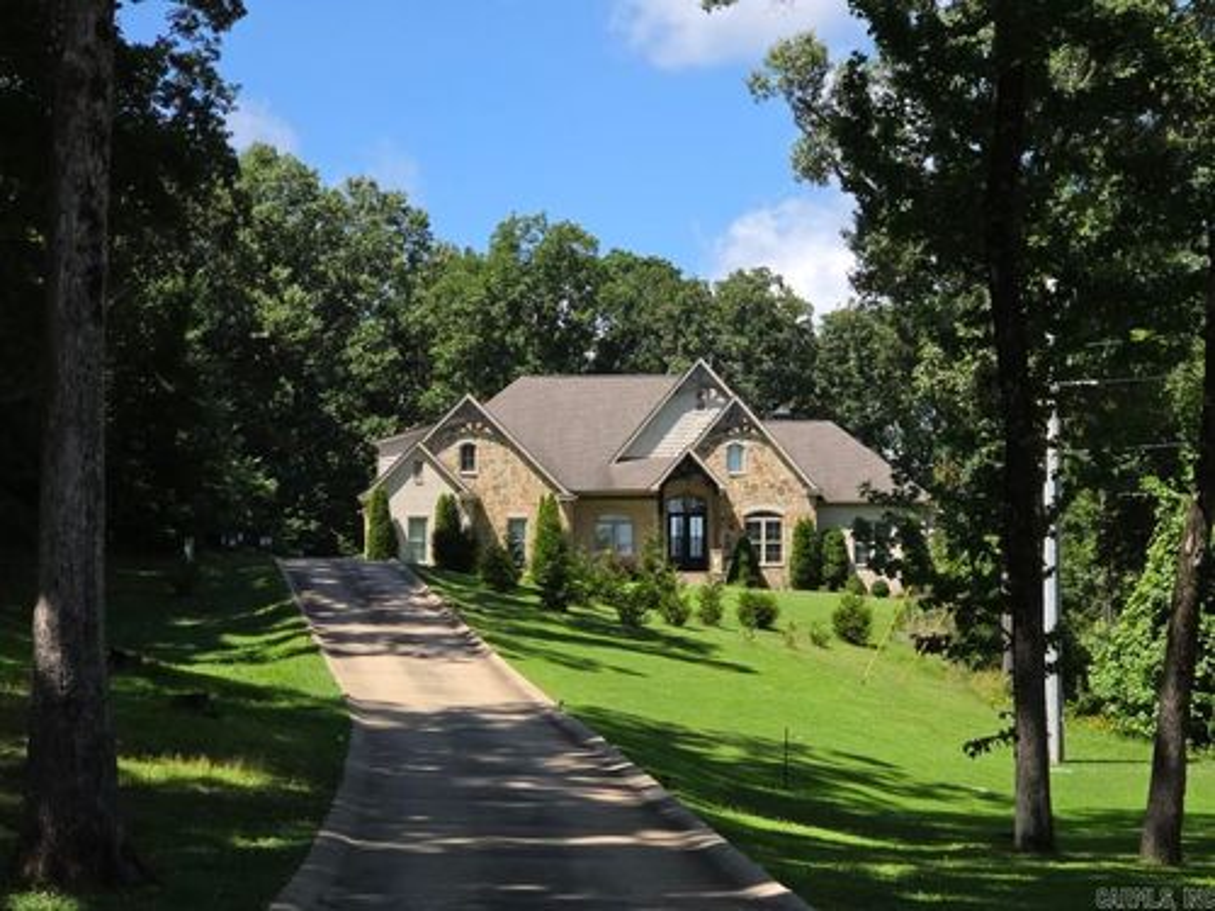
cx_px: 608
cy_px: 456
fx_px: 2422
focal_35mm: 69
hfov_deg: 28.2
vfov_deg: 21.3
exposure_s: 1/586
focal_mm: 7
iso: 25
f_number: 2.4
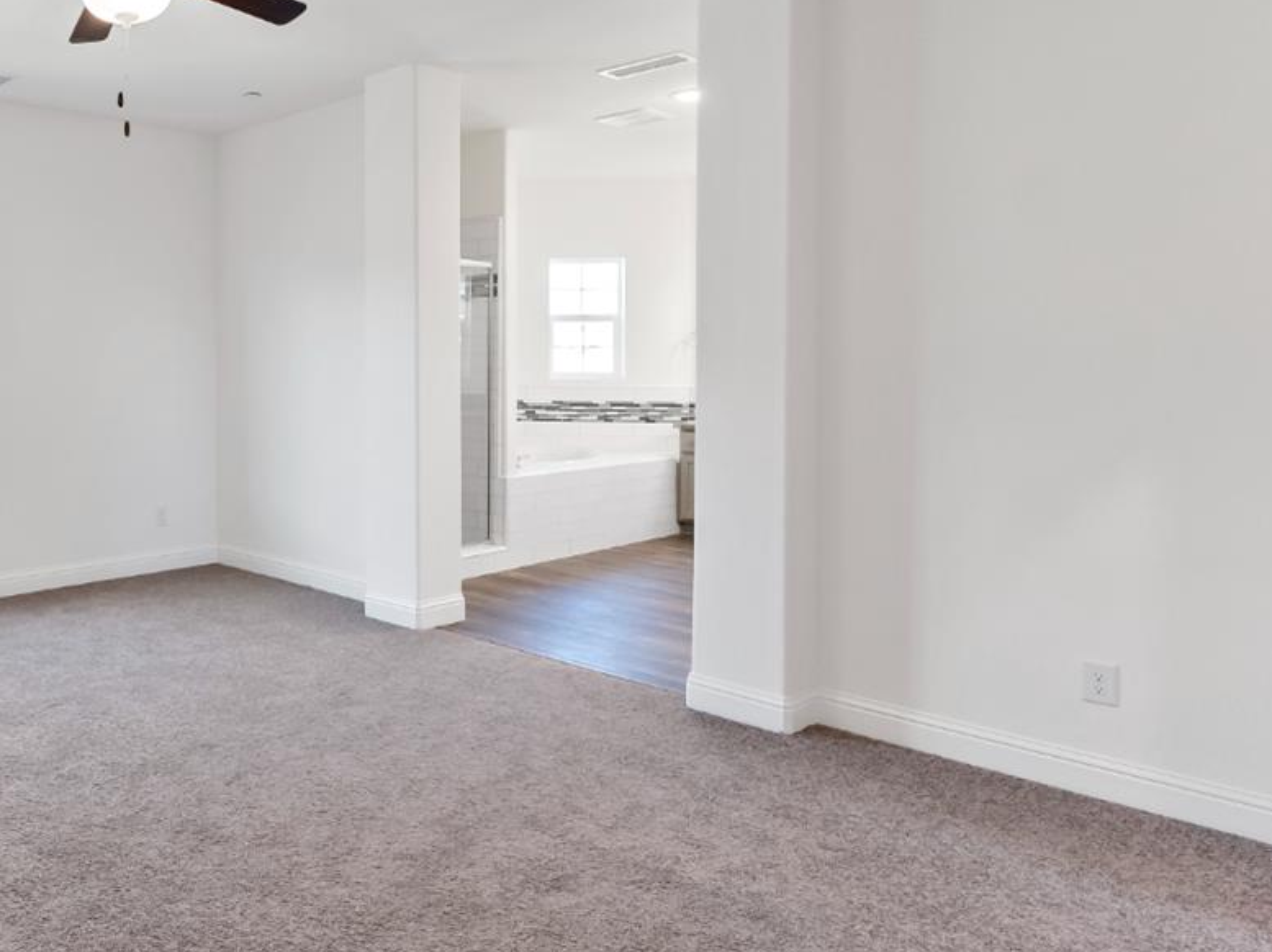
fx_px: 955
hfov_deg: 59.1
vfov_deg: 52.5
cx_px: 167
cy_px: 365
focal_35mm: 26
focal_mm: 14
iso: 800
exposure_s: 1/160
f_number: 4
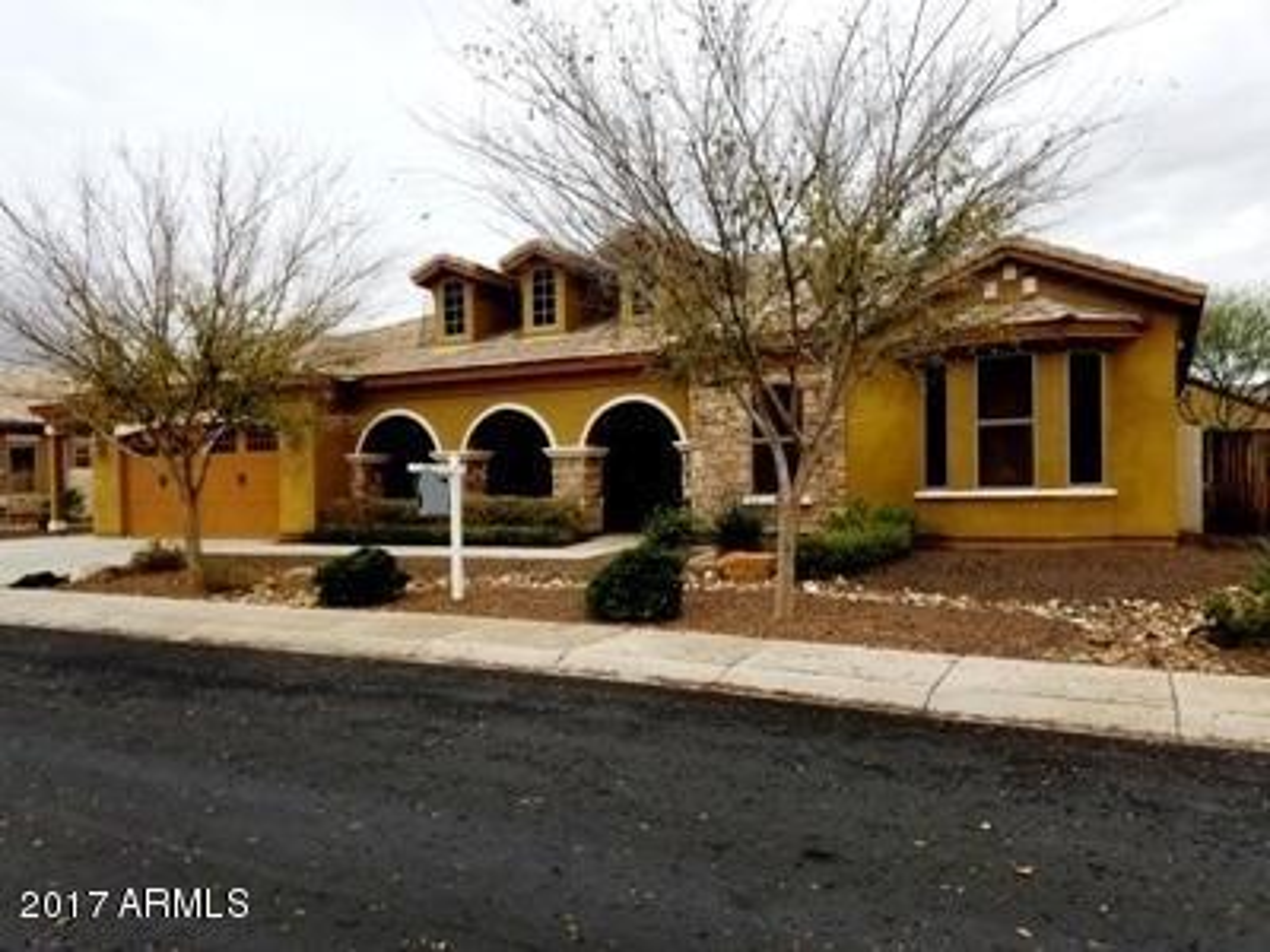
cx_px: 635
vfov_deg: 53.1
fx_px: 954
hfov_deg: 67.3
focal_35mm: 26
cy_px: 476
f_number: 1.7
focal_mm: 4.2
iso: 50
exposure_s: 1/1220
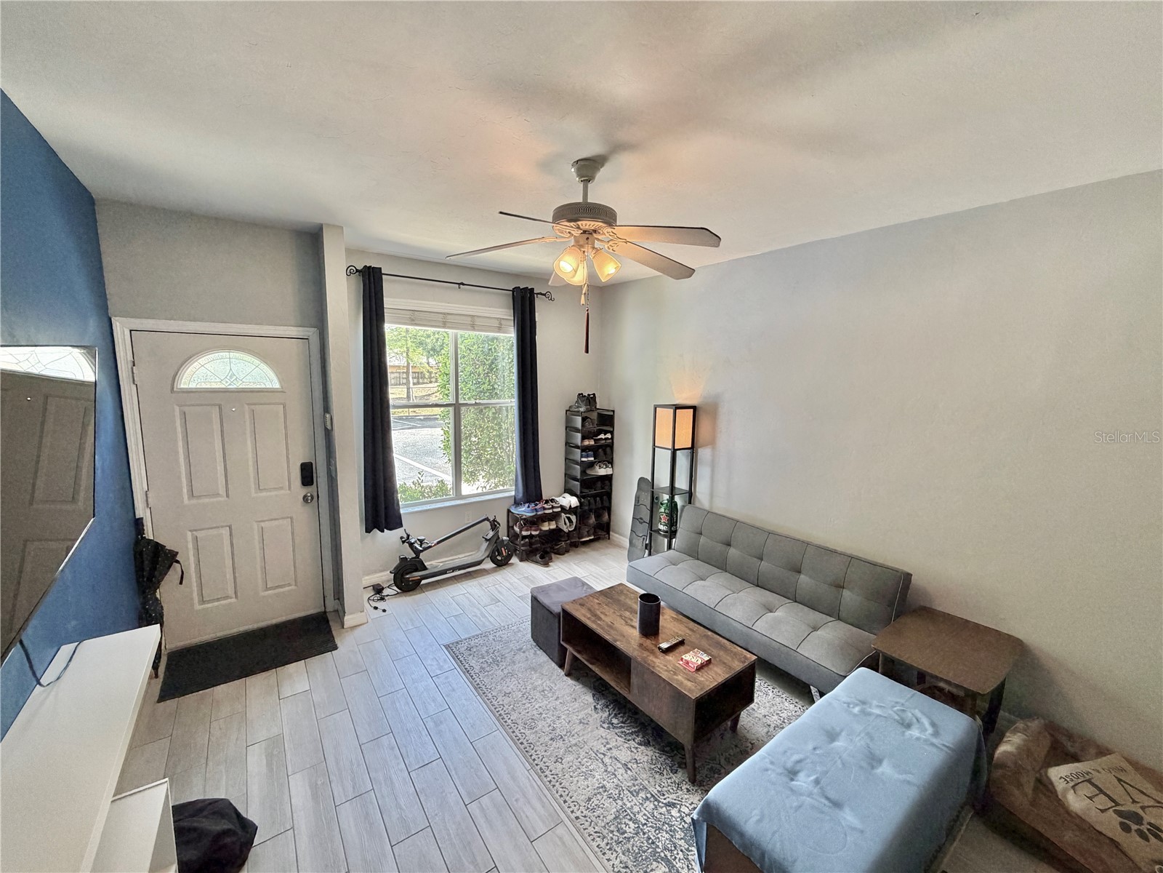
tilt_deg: -8.1
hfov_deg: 102.1
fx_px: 470
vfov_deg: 85.7
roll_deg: -1.1
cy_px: 436
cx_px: 582
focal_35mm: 14
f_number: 2.2
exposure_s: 1/120
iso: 250
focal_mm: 2.22
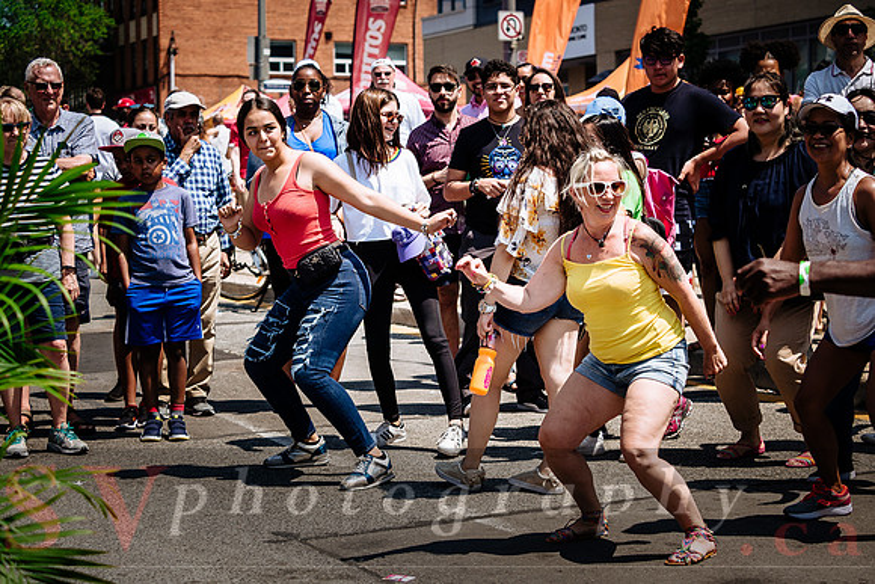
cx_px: 438
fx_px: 2023
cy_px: 292
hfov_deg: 24.4
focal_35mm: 83
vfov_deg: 16.4
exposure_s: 1/2500
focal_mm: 40
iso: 200
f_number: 2.8
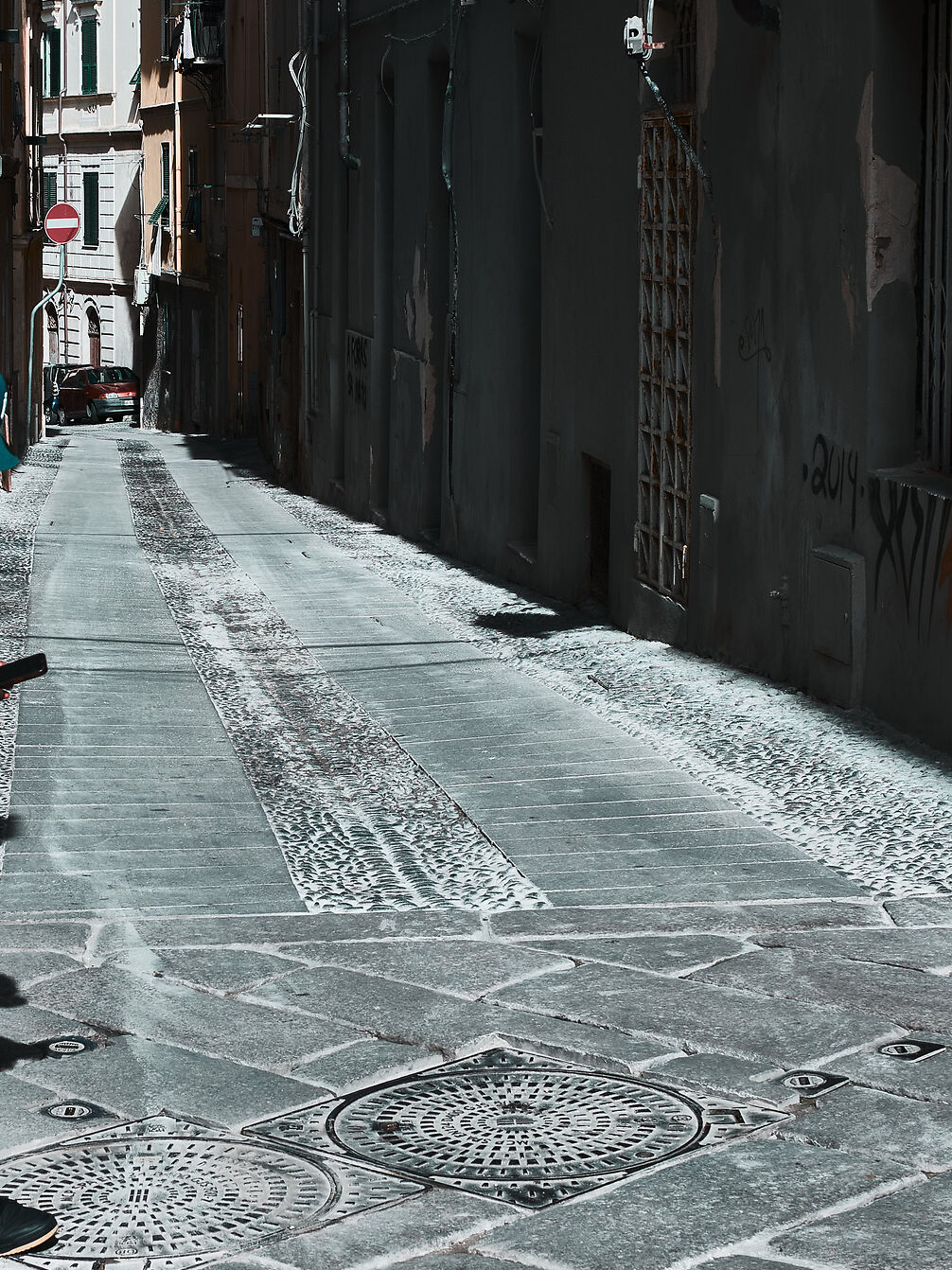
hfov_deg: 17.1
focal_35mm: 86
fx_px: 3155
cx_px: 227
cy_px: 511
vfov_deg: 22.7
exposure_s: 1/500
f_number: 7.1
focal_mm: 33
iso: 160
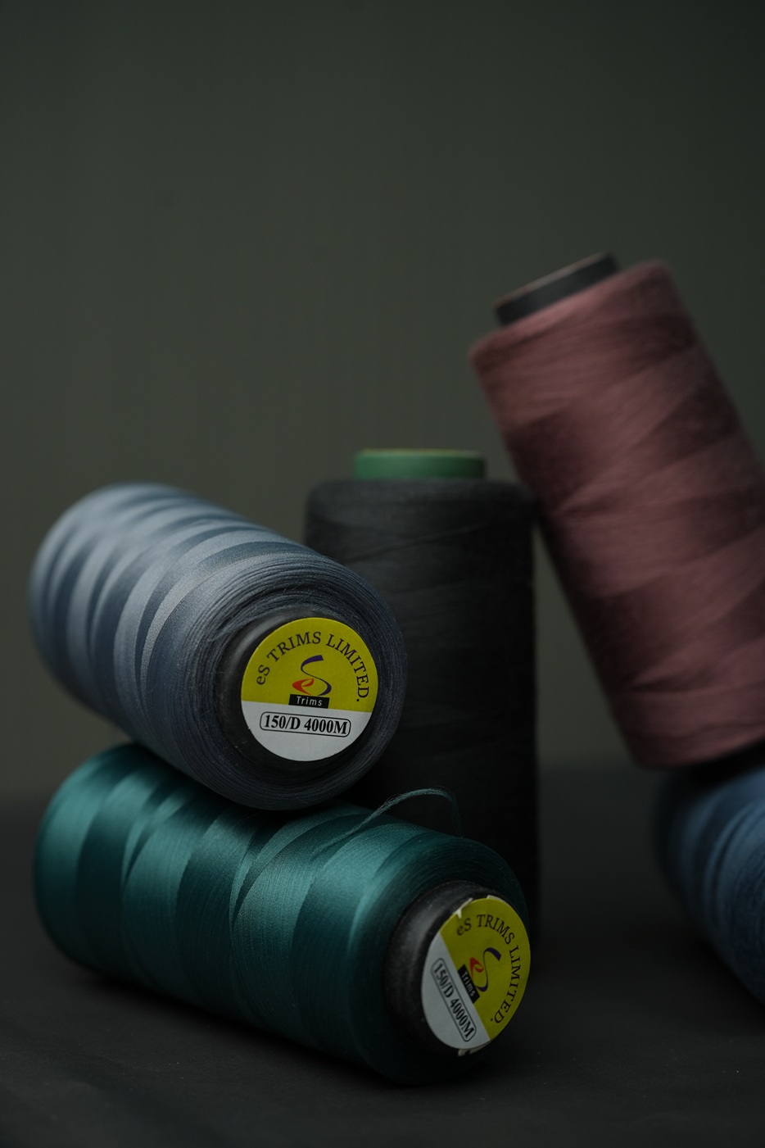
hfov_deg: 27.0
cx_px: 382
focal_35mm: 50
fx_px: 1594
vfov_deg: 39.6
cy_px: 574
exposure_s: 1/200
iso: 320
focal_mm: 50
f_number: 4.5
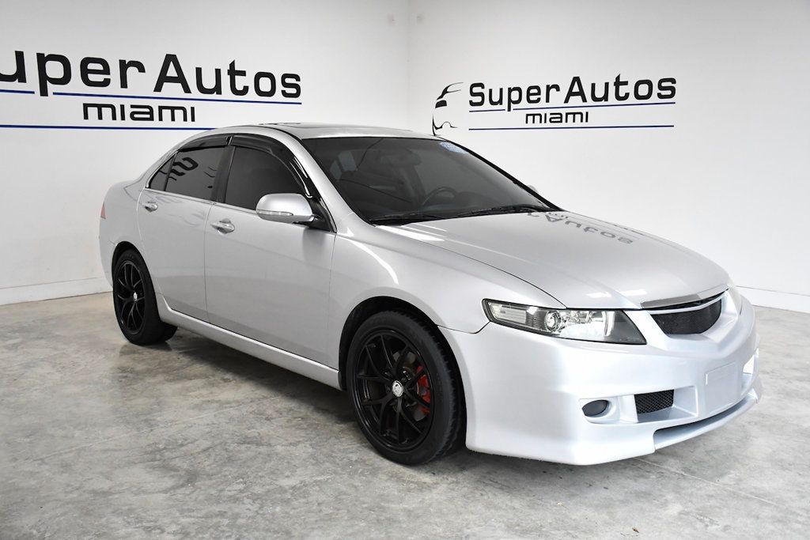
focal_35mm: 34
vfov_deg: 38.9
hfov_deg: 55.8
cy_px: 270
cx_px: 405
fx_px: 765
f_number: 4.5
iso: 2500
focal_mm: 23
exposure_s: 1/1000
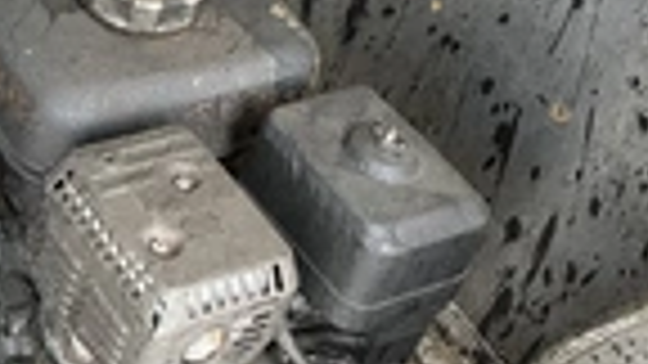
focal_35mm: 88
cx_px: 45
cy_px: 189
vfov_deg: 13.7
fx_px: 1512
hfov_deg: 23.4
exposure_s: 1/86
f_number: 1.8
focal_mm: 3
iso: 64
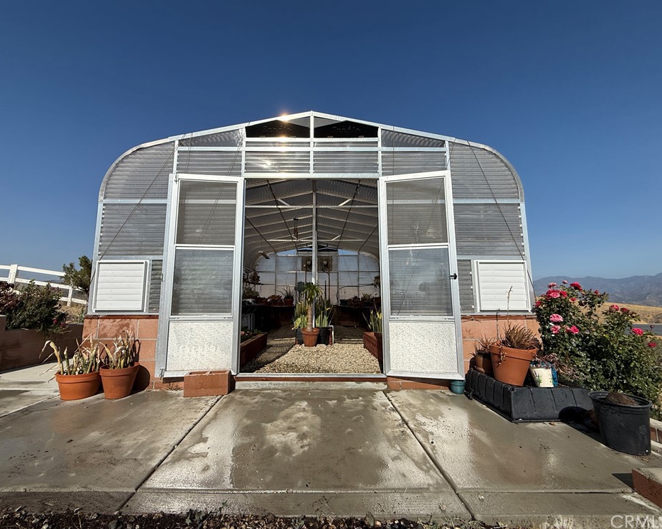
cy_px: 260
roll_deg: +0.7
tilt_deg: +8.1
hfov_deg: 96.8
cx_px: 321
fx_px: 294
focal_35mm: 15
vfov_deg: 84.0
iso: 50
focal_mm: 2.22
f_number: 2.2
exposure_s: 1/6173
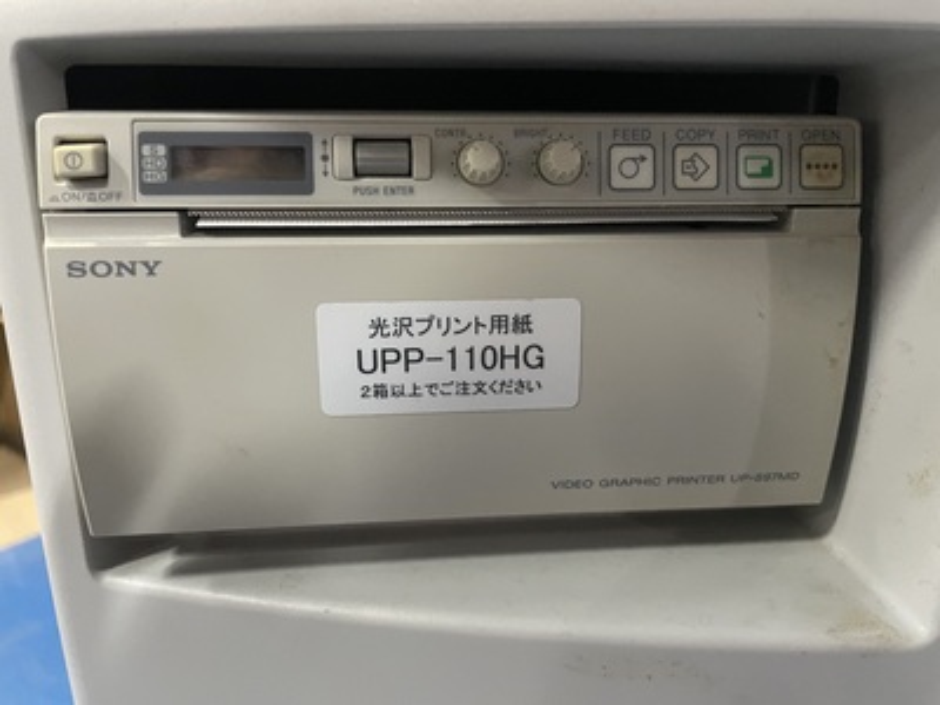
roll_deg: -0.3
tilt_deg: -16.2
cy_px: 352
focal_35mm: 26
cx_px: 470
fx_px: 706
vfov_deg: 53.1
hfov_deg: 67.3
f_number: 1.6
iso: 640
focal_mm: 4.2
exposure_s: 1/30
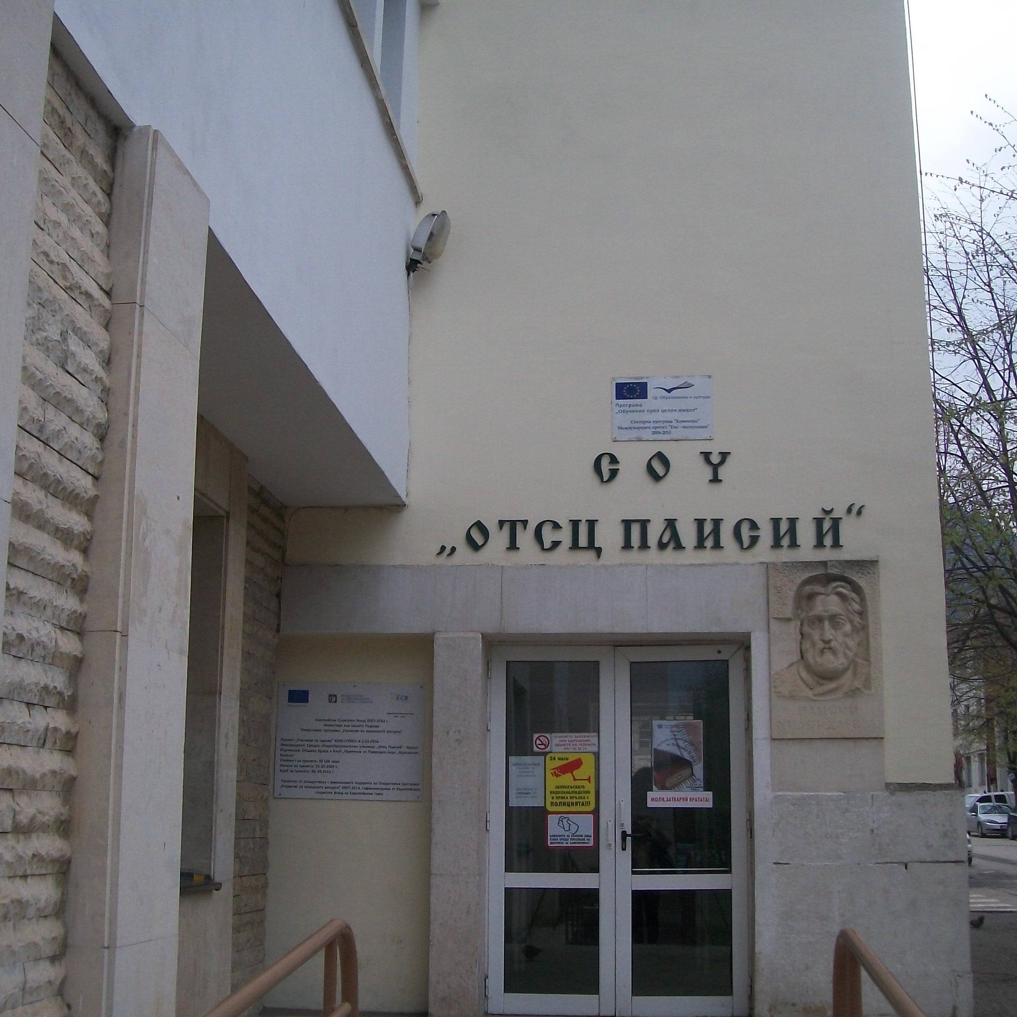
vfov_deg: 39.2
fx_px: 1429
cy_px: 513
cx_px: 480
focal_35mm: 43
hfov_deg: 39.2
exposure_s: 1/400
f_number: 2.7
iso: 80
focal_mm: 6
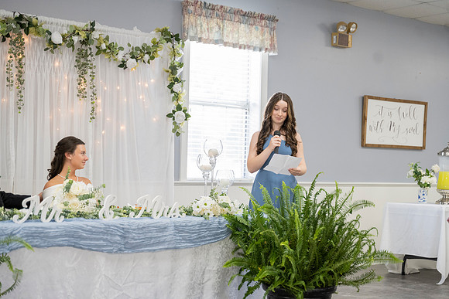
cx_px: 224
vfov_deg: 22.3
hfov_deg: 32.9
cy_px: 150
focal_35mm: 61
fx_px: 761
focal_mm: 61
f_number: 2.8
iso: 1000
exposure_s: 1/200
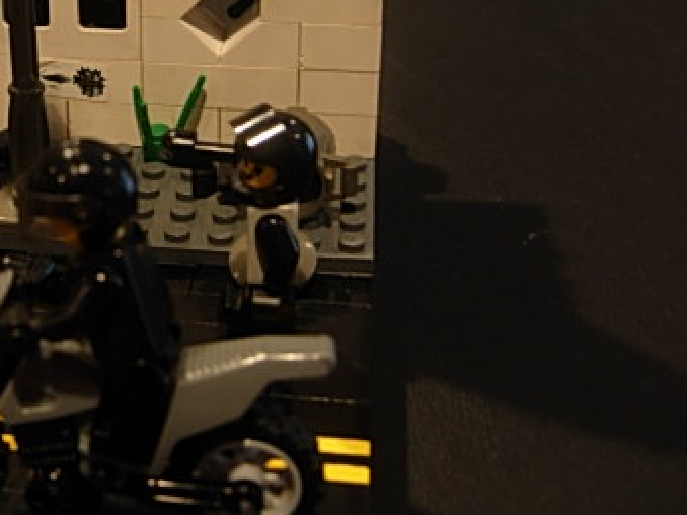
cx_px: 49
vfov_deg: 21.2
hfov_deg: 27.4
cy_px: 69
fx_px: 1349
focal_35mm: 68
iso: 72
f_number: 2.7
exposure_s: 1/4
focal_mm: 7.5
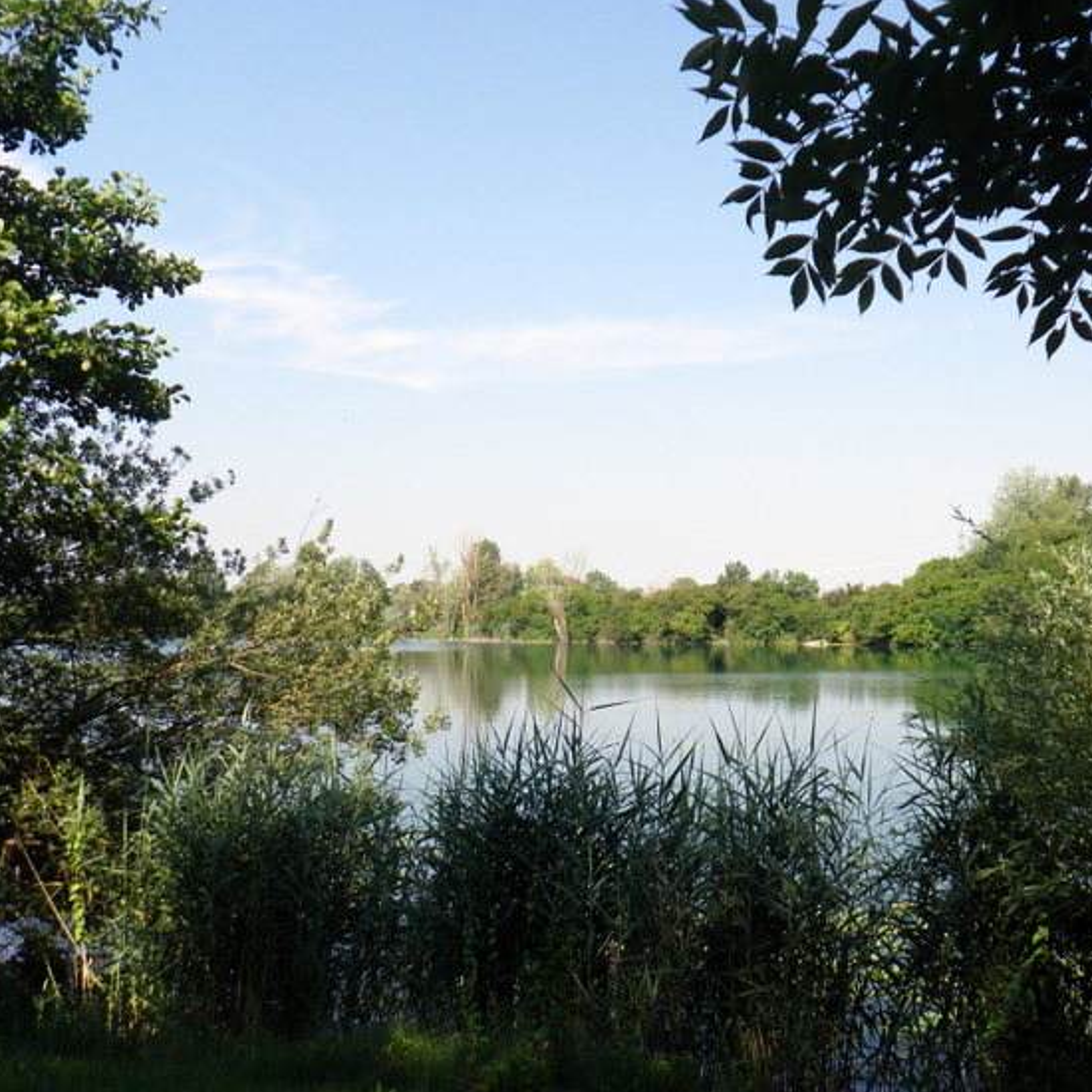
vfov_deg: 37.5
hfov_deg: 37.4
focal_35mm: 45
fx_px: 1606
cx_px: 659
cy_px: 576
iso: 64
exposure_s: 1/400
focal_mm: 6.2
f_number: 3.8
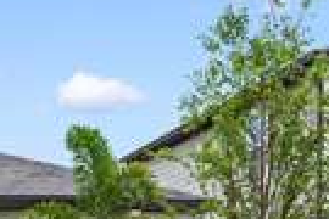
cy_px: 349
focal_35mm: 110
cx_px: -122
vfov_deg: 11.8
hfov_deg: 17.2
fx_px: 1005
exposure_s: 1/25
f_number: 11
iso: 100
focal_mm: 31
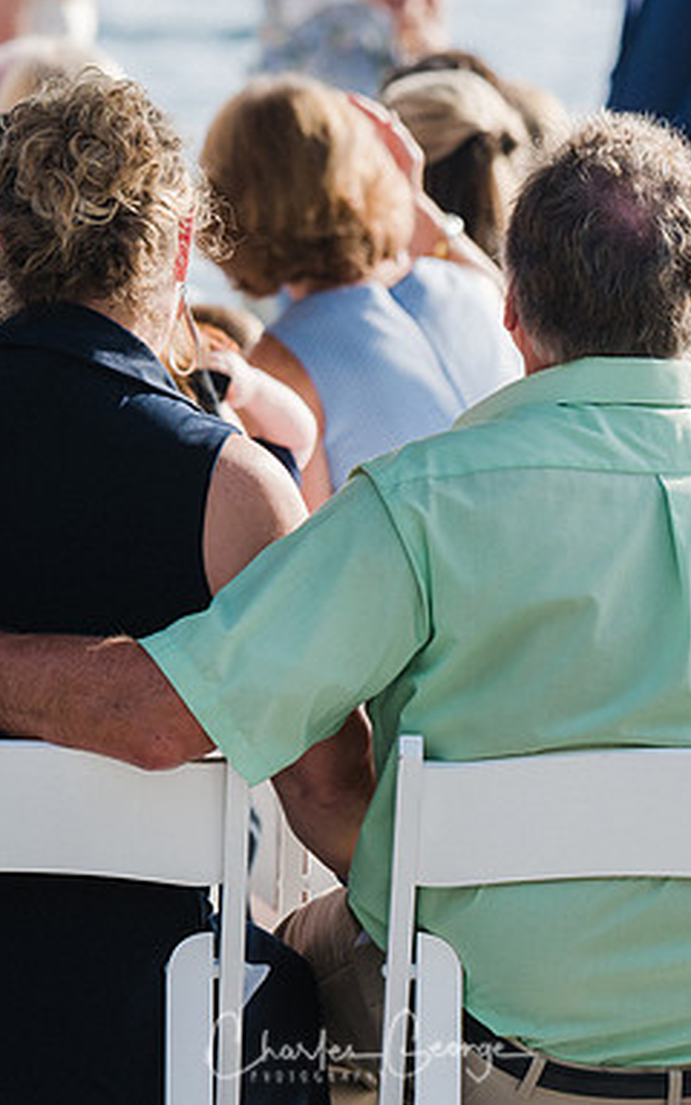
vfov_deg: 6.7
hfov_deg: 4.2
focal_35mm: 314
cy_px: 537
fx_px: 9461
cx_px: 382
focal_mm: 130
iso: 200
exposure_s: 1/1250
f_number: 4
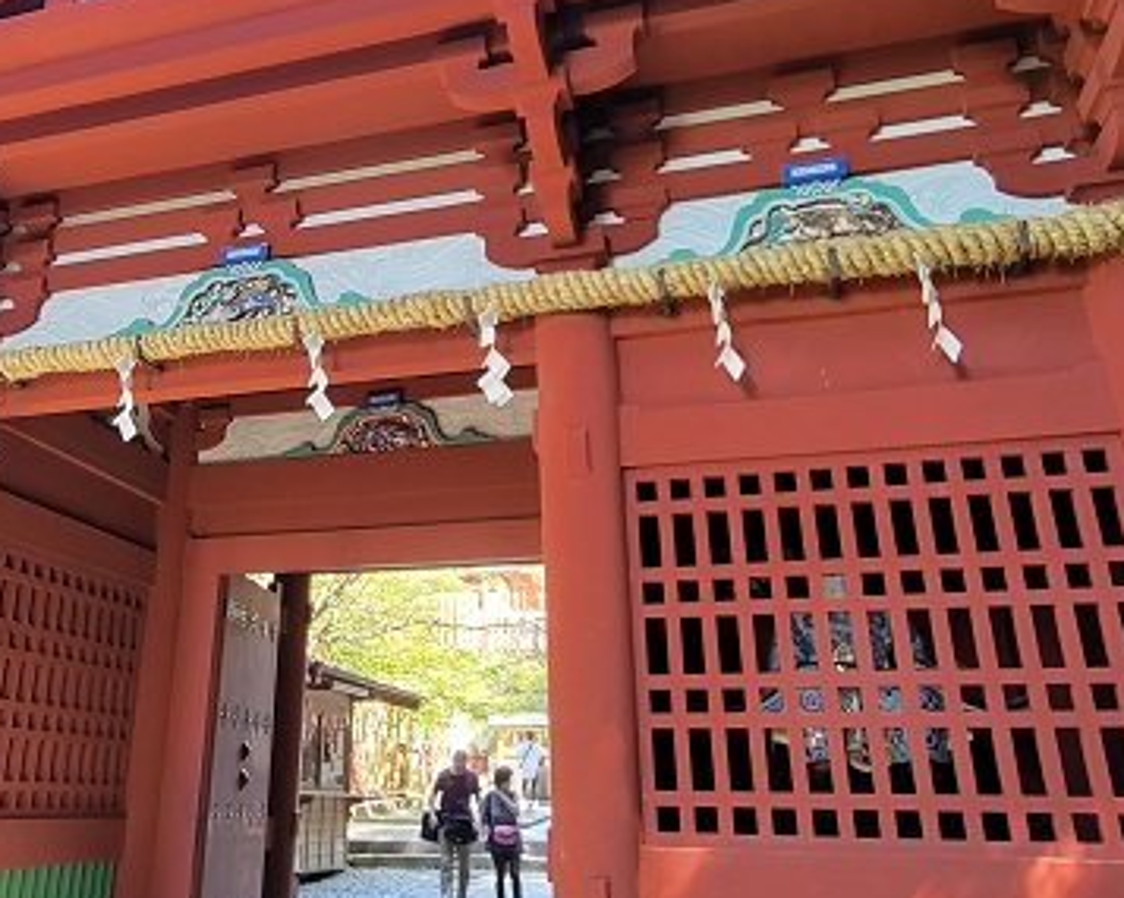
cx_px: 411
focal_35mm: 29
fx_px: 964
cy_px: 370
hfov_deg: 59.6
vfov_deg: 49.7
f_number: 2.2
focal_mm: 2.2
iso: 160
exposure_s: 1/50
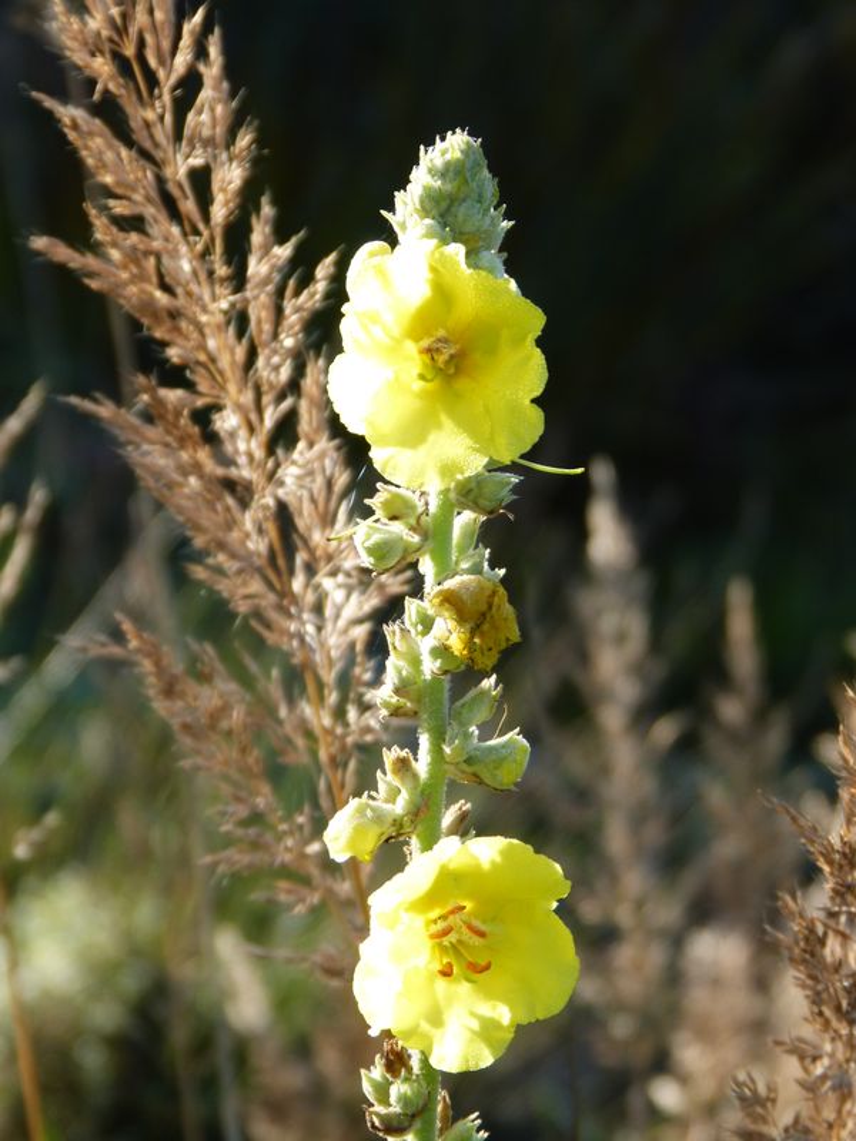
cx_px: 428
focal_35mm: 161
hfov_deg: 9.2
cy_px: 570
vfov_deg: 12.3
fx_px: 5308
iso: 100
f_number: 4
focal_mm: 29
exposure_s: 1/250
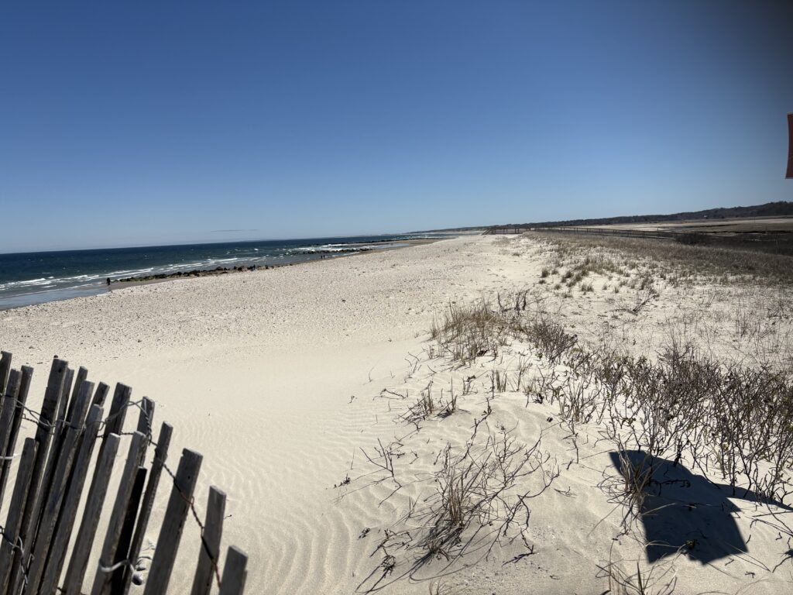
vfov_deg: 53.1
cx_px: 396
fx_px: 596
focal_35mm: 26
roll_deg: +3.4
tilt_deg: -5.9
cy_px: 298
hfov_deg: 67.3
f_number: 1.6
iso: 50
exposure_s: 1/8850
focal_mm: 5.96
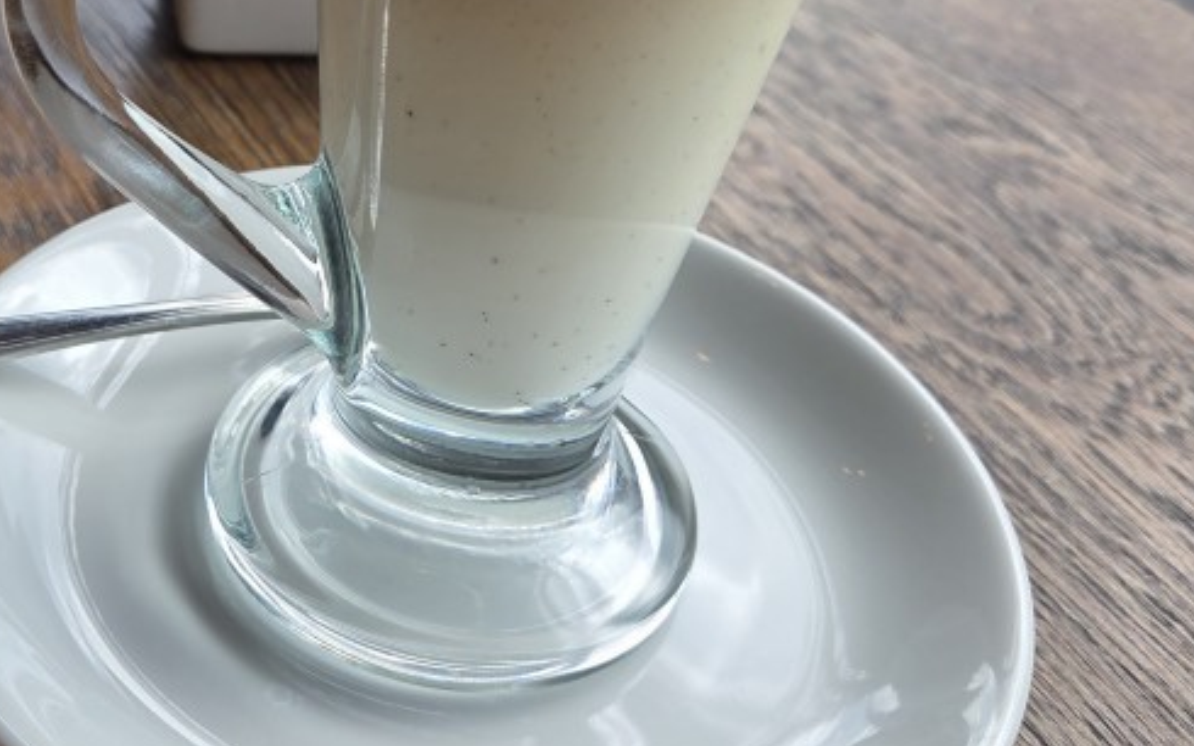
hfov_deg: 38.9
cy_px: 98
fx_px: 1659
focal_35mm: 51
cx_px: 358
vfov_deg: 24.7
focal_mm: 5.4
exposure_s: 1/682
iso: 80
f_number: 1.8
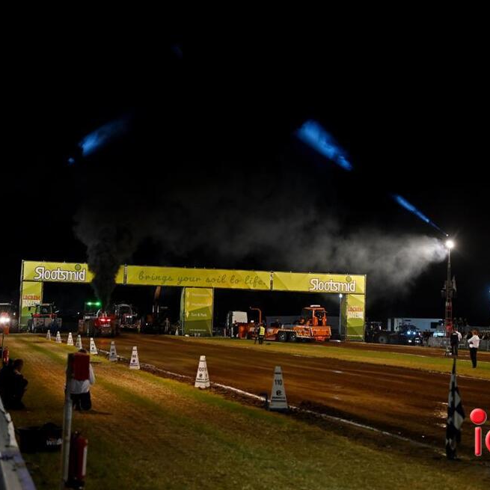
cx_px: 278
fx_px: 1441
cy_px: 246
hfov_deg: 19.3
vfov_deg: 19.3
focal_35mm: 90
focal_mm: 70
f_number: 3.2
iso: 640
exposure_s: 1/160
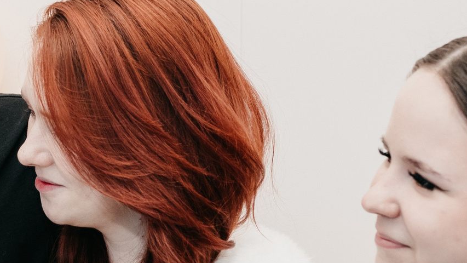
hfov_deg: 18.9
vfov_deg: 10.9
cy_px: 256
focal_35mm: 110
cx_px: -8
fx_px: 1362
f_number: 4
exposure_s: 1/160
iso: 500
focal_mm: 35
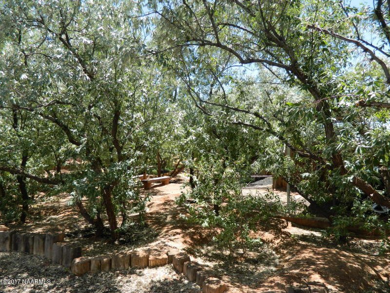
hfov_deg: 69.4
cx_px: 195
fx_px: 282
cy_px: 146
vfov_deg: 54.9
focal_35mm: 25
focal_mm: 4.5
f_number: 3.1
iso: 80
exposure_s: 1/400
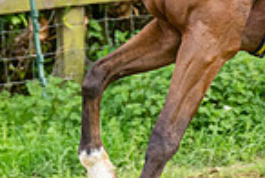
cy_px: -95
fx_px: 4418
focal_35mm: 599
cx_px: 366
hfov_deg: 3.4
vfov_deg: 2.3
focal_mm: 98
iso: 400
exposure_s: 1/1000
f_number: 4
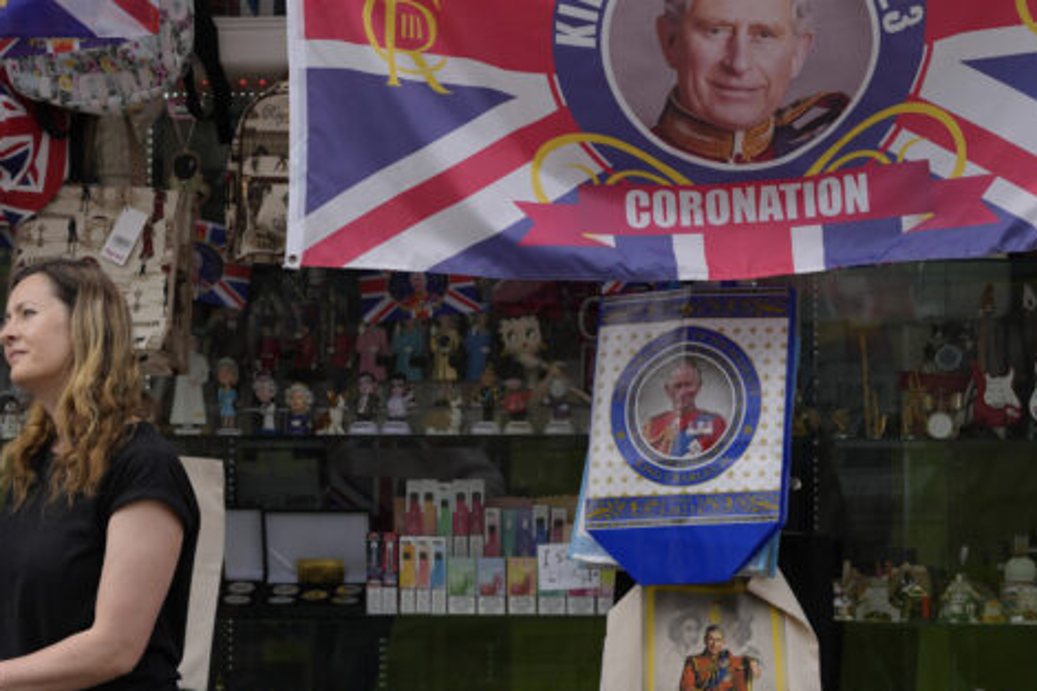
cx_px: 150
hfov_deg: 6.8
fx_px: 8725
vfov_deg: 4.5
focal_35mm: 303
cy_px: 171
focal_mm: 139
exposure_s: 1/1250
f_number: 4
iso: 200
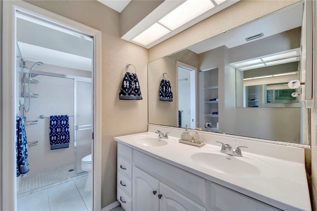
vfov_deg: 81.2
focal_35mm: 14
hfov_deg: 104.3
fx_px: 123
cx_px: 158
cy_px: 106
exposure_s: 1/10
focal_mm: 14
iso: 250
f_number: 9
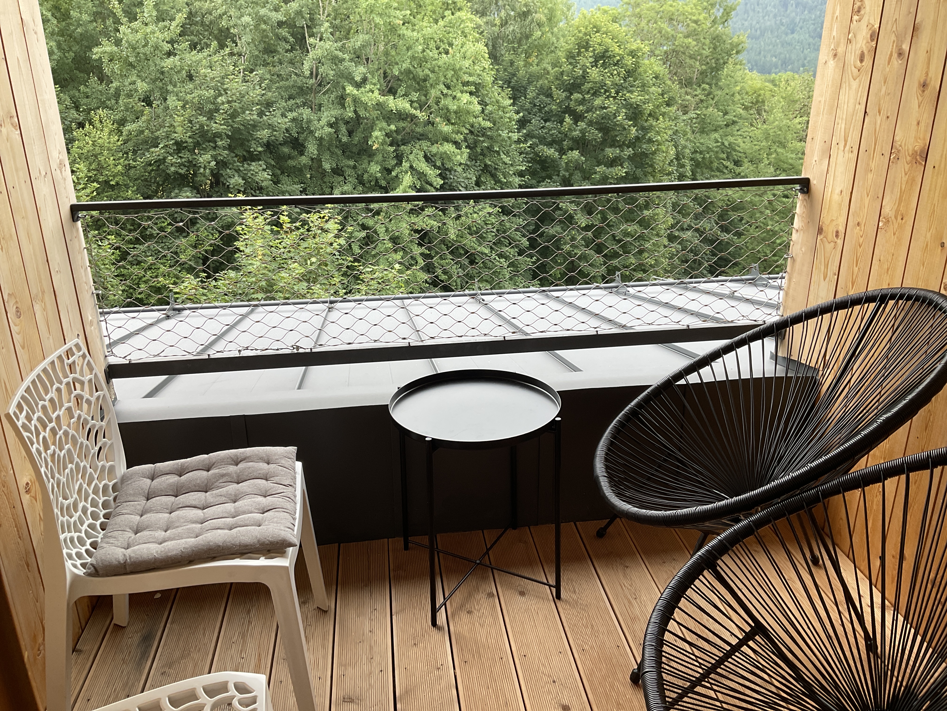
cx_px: 474
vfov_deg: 48.2
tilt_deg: -22.8
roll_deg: +0.1
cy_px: 356
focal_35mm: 29
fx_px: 793
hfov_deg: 61.7
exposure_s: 1/120
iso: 32
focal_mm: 3
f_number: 1.8
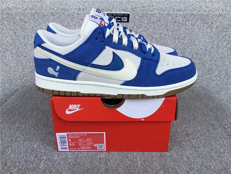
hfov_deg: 58.4
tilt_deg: -22.6
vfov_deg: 45.4
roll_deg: +0.2
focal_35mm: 31
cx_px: 116
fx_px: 207
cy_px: 87
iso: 25
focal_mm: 3.3
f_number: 2.4
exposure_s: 1/479
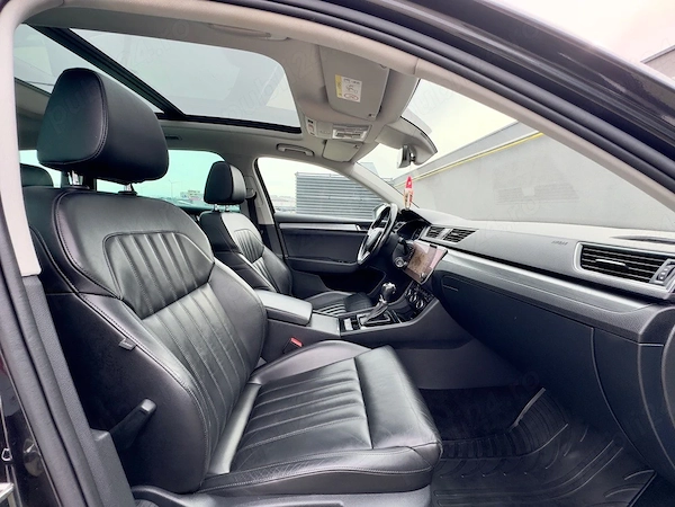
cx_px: 338
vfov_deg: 85.7
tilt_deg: -7.0
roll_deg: -2.1
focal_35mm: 14
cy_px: 254
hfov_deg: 102.1
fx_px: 273
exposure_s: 1/163
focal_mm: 2.22
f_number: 2.2
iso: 40
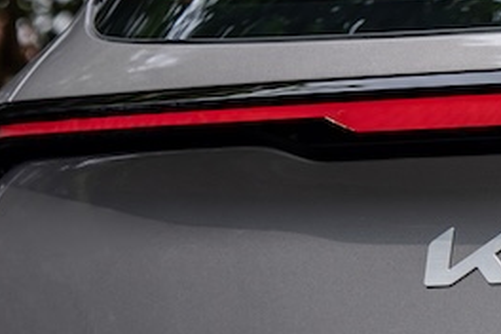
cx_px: 769
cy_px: 75
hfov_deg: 4.2
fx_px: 6749
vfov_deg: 2.8
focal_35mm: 485
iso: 200
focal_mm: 125
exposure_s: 1/200
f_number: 5.6
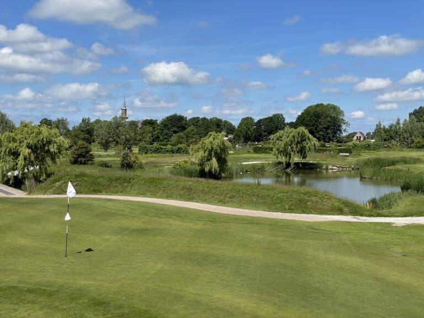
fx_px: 637
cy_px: 159
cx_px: 212
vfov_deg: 28.0
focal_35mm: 52
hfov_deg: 36.8
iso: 25
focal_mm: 6
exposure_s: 1/2083
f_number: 2
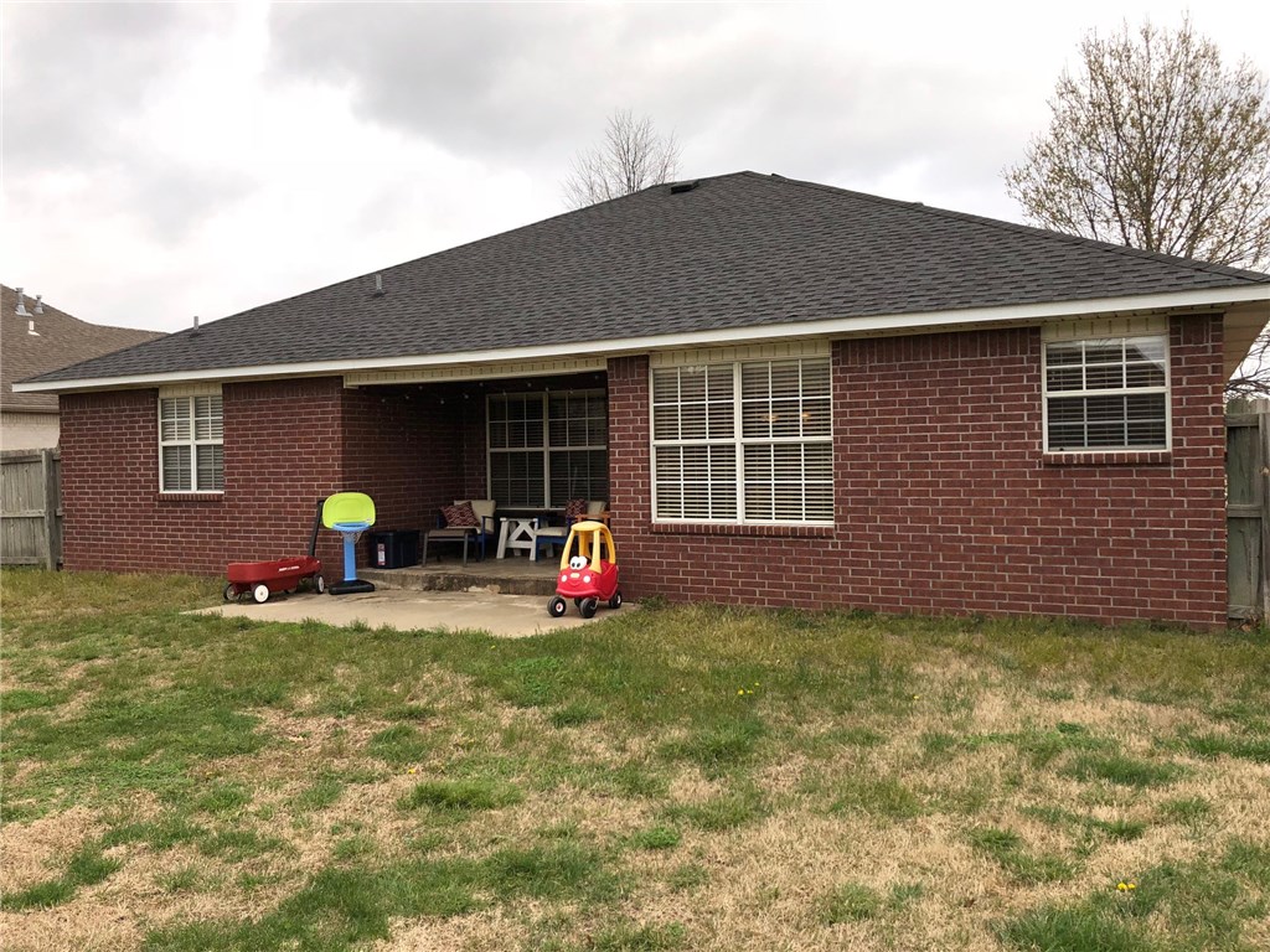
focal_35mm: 28
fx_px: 1027
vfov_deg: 49.7
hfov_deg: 63.4
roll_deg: +1.3
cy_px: 476
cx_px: 635
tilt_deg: -0.5
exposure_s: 1/1869
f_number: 1.8
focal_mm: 4
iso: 20
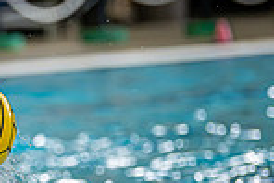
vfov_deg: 2.6
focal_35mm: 529
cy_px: 212
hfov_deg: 3.9
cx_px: -241
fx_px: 4030
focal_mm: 135
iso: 4000
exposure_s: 1/1000
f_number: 2.8
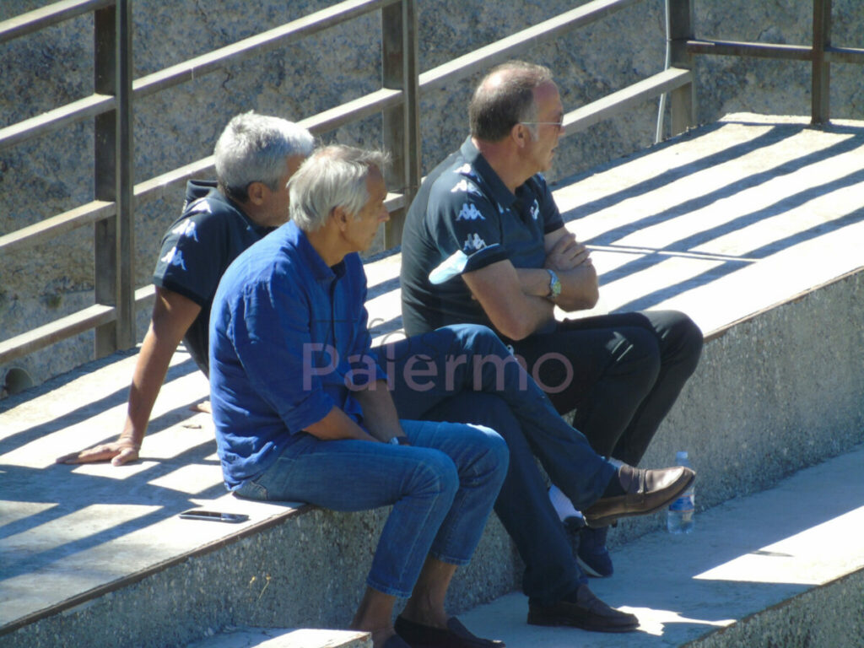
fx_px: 29352
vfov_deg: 1.3
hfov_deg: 1.7
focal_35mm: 1176
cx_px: 432
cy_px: 324
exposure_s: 1/100
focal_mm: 210
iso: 100
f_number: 6.4
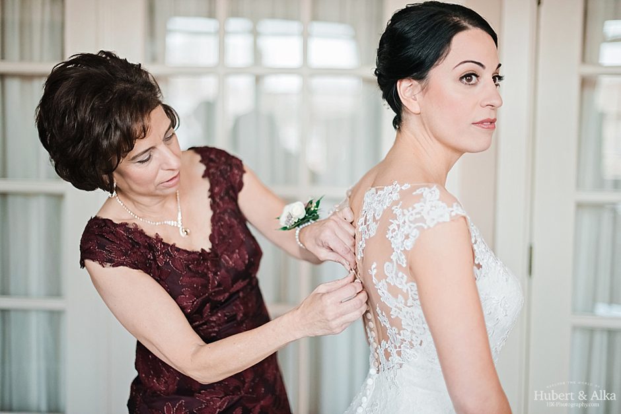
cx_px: 310
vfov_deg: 27.0
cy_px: 207
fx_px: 863
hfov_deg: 39.6
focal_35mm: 50
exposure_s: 1/1250
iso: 640
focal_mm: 50
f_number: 1.4
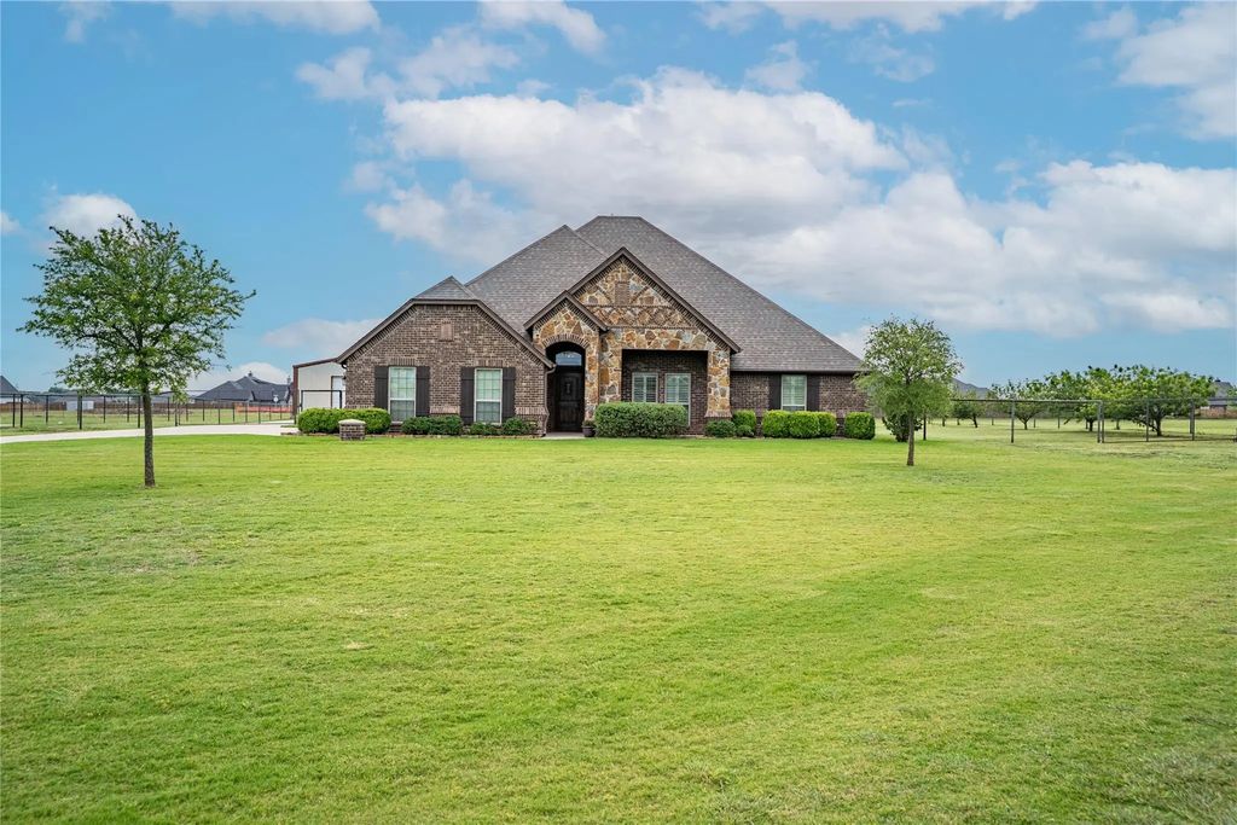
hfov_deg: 65.5
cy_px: 412
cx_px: 618
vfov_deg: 46.4
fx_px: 962
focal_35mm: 28
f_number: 5
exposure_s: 1/6400
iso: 200
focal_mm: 28
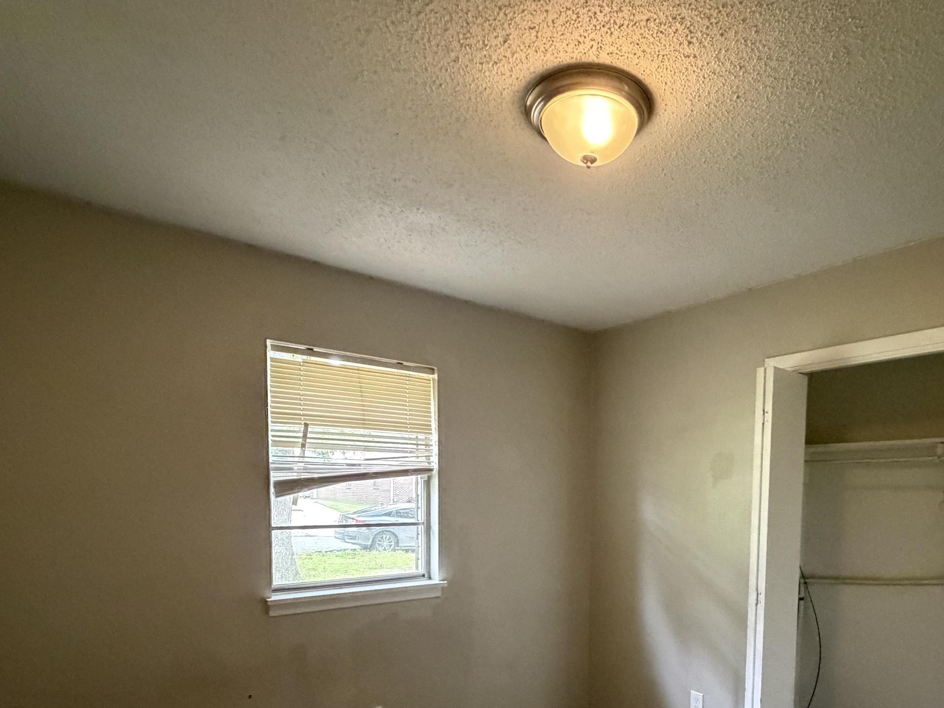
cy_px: 528
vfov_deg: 58.0
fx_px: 600
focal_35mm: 22
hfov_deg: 75.0
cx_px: 591
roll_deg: +0.7
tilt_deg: -2.3
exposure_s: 1/60
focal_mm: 2.22
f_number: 2.2
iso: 1000
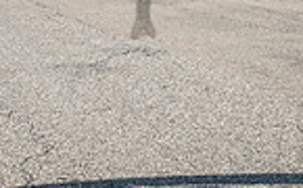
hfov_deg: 14.2
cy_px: -99
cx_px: -127
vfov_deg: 9.1
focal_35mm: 139
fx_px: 1146
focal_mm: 34
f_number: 5
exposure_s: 1/1600
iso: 400
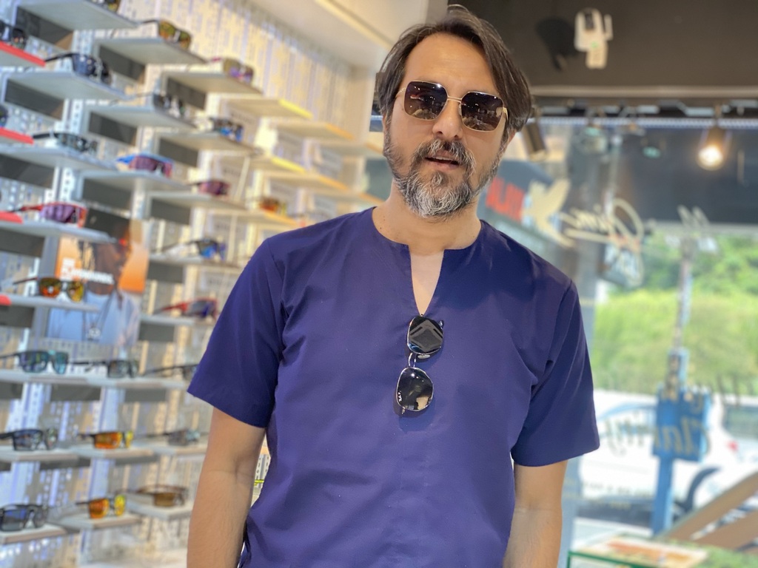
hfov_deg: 36.8
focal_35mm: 52
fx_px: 1139
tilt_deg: +3.4
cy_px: 284
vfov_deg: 28.0
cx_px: 379
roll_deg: -7.6
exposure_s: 1/100
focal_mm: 6
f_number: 2
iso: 160
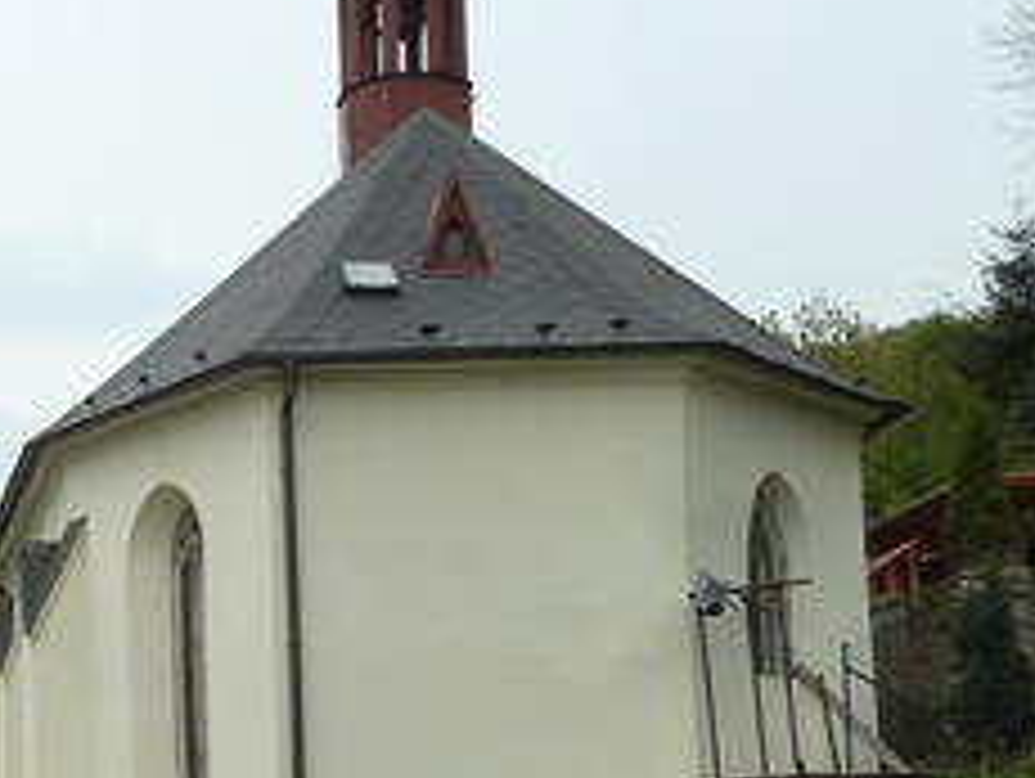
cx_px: -364
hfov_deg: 22.7
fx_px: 2245
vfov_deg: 19.4
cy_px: 684
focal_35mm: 75
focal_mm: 4.4
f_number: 4
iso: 125
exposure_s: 1/500
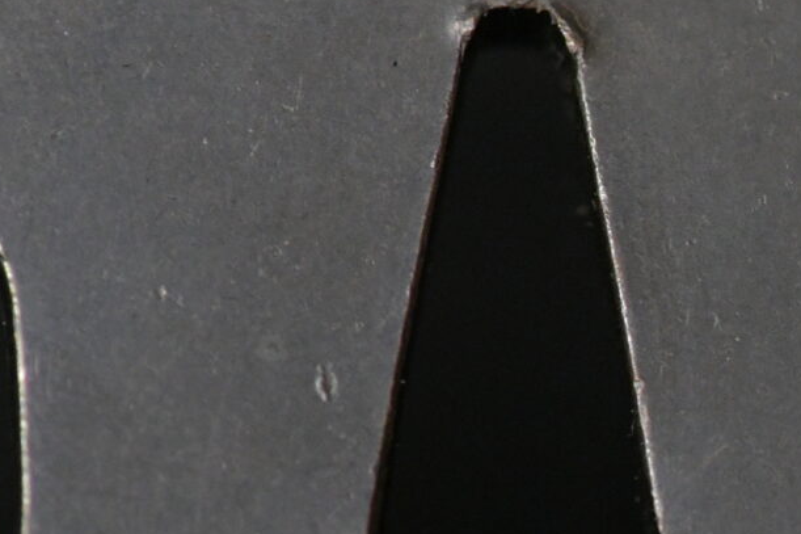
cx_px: 1384
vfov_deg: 3.1
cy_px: 894
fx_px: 9787
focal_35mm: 440
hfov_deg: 4.6
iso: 3600
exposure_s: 1/125
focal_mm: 105
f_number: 8
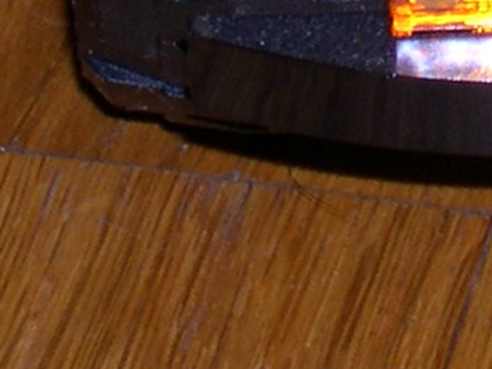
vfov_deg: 3.0
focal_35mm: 493
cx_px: 988
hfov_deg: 4.0
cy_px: -574
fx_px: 7005
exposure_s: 1/60
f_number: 4
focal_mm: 16.3
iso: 100
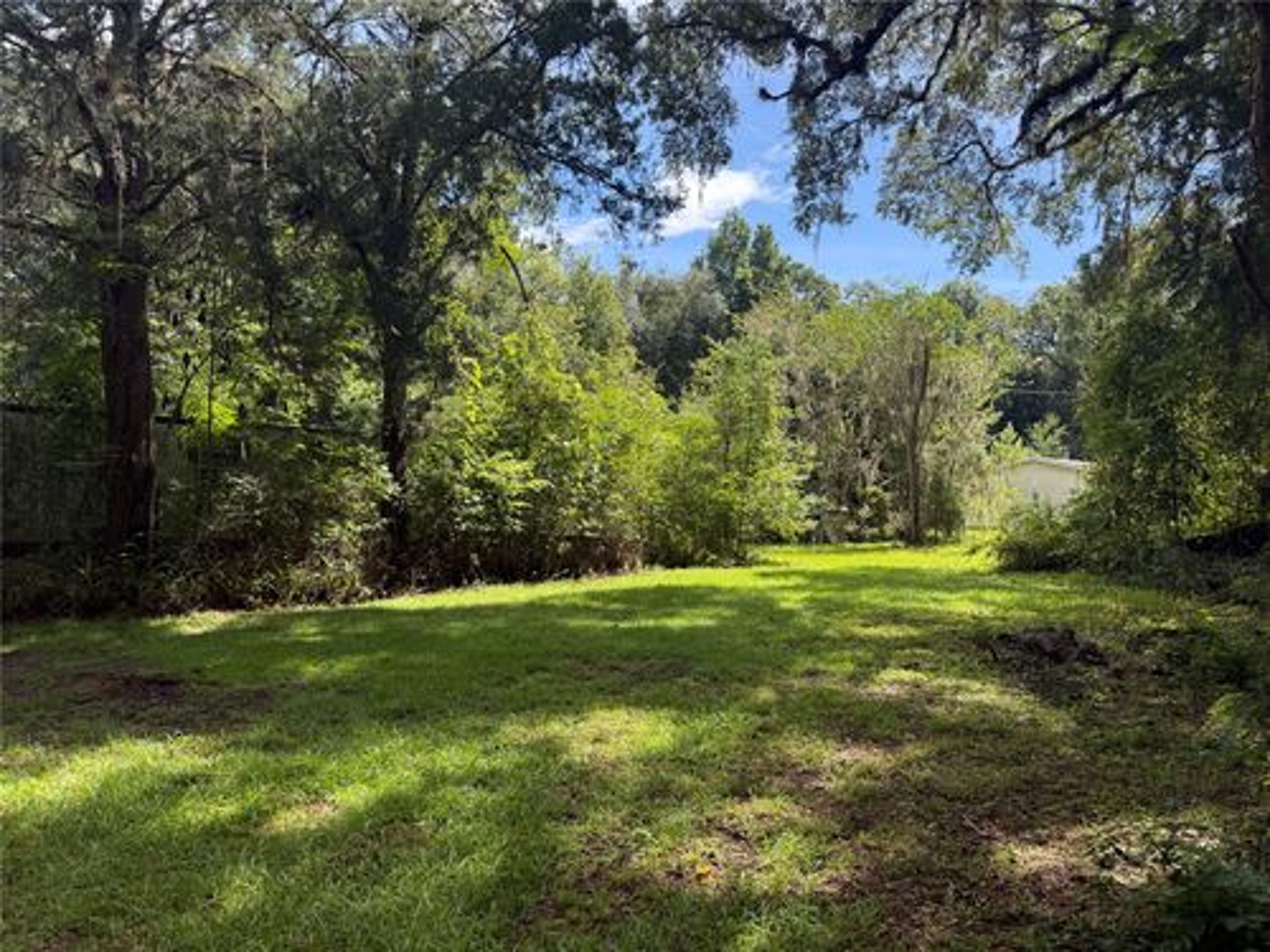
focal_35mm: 24
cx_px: 635
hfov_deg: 71.6
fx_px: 881
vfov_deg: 56.8
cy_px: 476
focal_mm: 6.76
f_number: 1.78
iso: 100
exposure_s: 1/1192
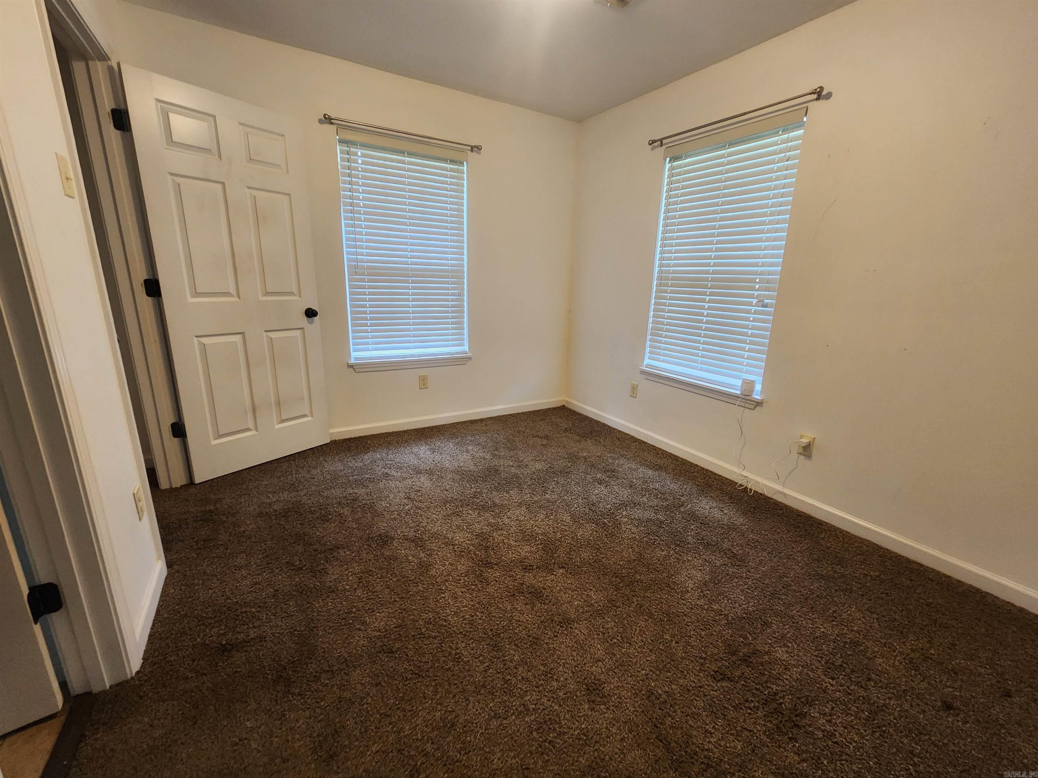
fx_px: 390
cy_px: 389
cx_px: 519
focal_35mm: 13
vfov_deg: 89.9
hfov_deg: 106.2
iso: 400
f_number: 2.2
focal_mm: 2.2
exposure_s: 1/30
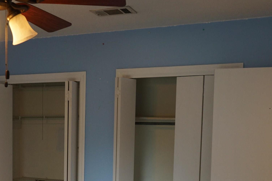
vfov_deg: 22.9
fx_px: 431
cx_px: 64
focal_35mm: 57
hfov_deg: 34.2
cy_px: 176
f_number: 4
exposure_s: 1/160
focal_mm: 28
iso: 1600
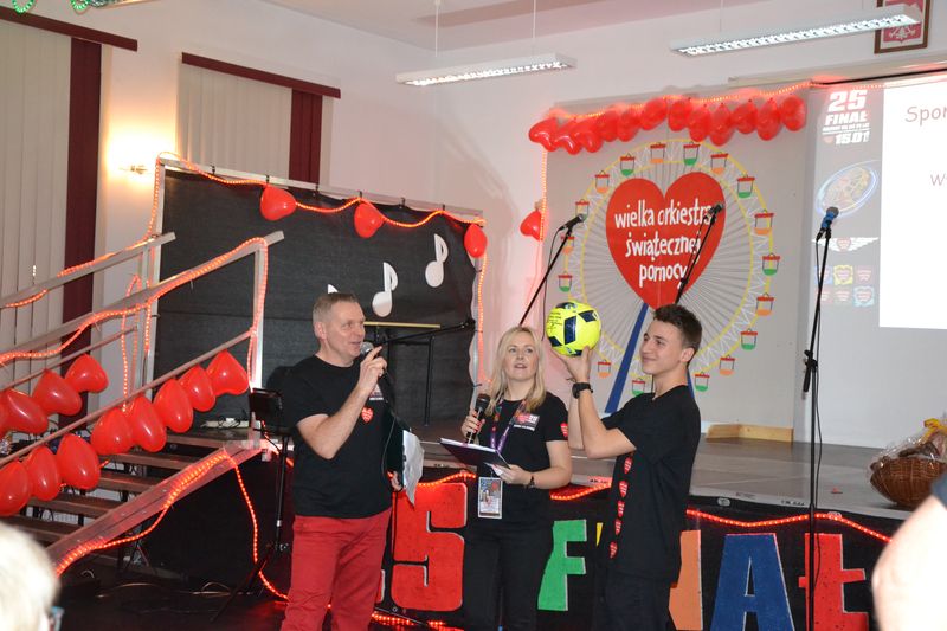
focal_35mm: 51
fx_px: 1341
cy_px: 316
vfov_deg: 26.5
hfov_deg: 38.9
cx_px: 474
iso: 3200
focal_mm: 34
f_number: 4.2
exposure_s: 1/60
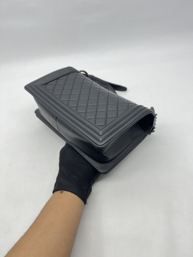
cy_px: 128
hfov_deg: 53.1
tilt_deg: -46.6
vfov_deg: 67.3
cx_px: 96
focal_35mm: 26
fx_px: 193
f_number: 1.5
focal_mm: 5.7
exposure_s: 1/100
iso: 40
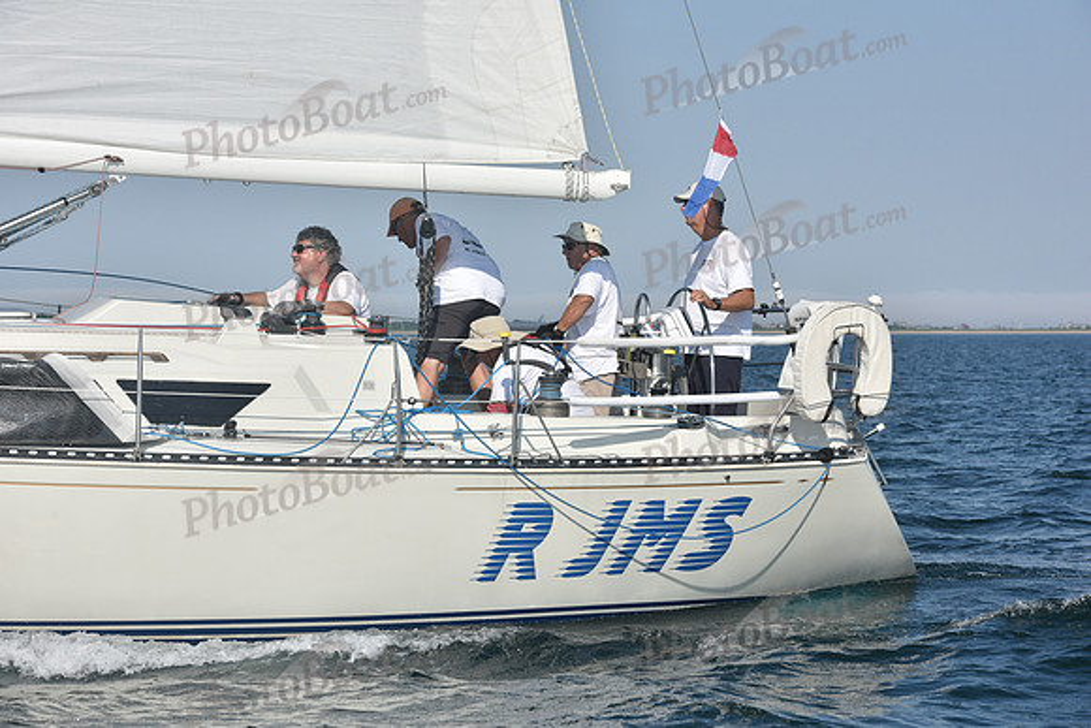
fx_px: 3516
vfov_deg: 11.8
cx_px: 546
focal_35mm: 116
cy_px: 364
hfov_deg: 17.6
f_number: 10
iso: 320
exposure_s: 1/1250
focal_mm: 116
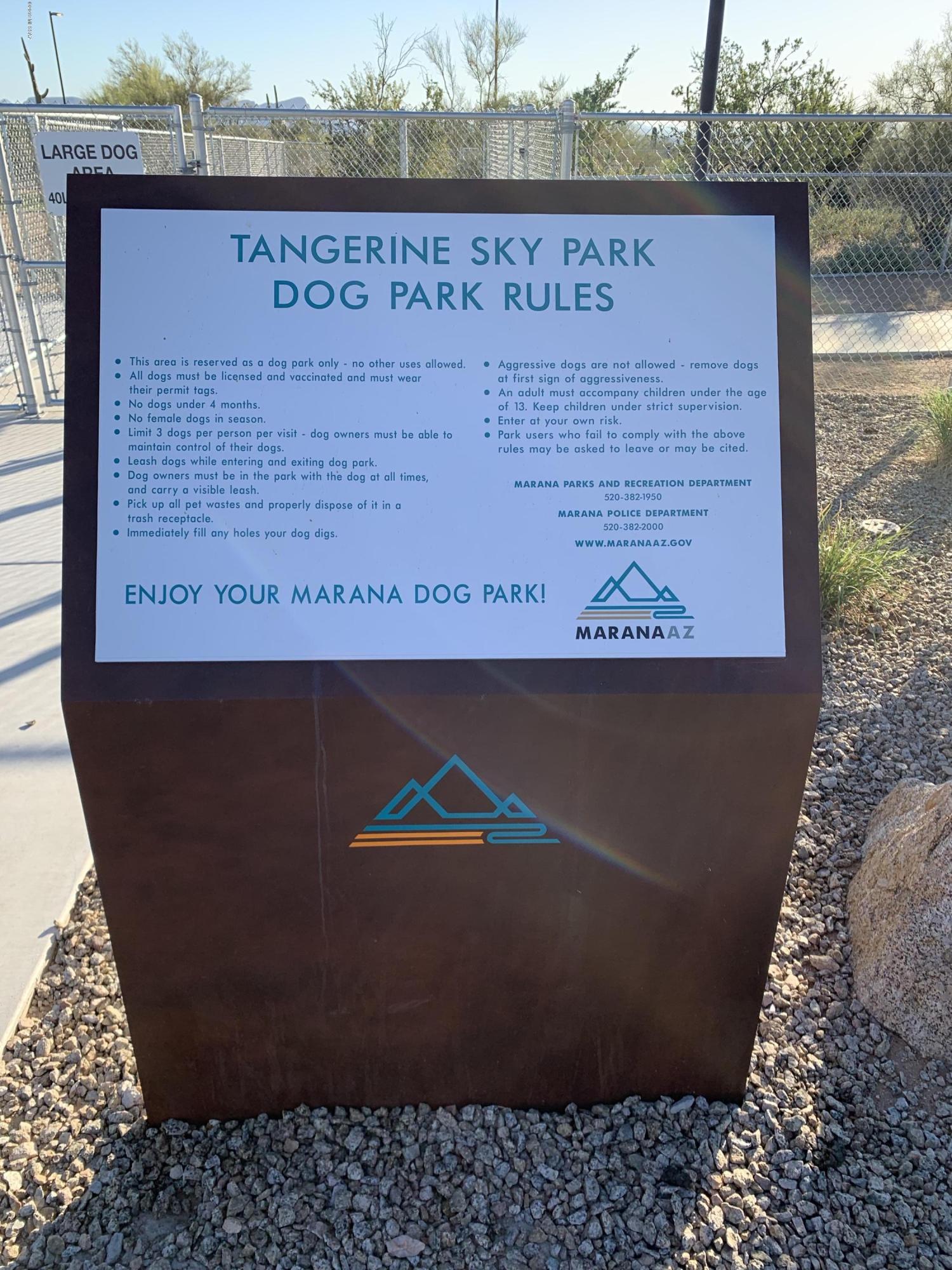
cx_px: 476
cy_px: 635
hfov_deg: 53.1
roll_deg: -0.7
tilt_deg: -27.0
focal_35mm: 26
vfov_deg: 67.3
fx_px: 953
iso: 25
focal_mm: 4.25
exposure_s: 1/815
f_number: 1.8
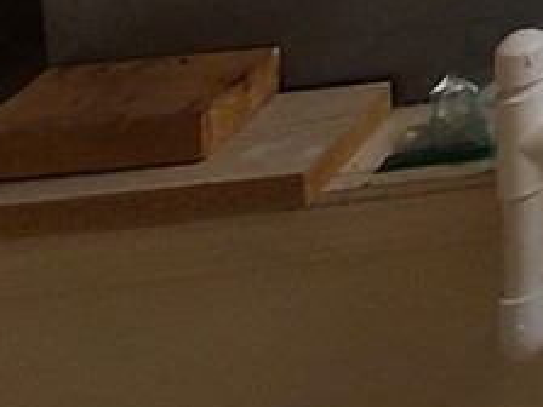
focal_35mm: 93
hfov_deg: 12.4
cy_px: -778
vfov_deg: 11.0
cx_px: 1513
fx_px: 1459
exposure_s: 1/60
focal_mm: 2.2
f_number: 2.2
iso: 100
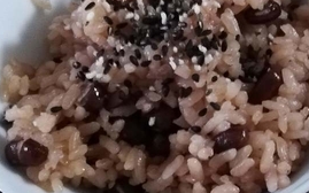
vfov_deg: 12.4
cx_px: 320
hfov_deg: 19.4
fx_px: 876
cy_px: -6
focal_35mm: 104
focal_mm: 3.81
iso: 1000
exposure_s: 1/16.7
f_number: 2.2
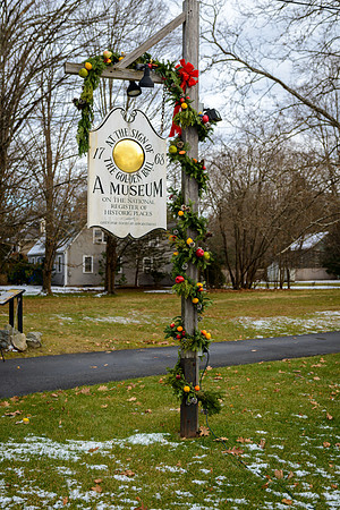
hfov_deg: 30.5
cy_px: 255
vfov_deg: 44.5
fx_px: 623
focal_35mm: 44
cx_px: 170
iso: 100
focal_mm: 44
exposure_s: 1/400
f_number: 4
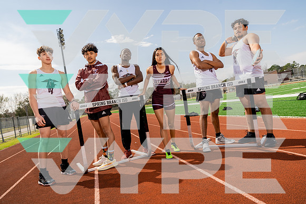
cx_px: 153
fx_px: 238
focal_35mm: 28
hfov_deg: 65.5
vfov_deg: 46.4
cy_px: 102
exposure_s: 1/250
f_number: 8
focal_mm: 28
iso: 100
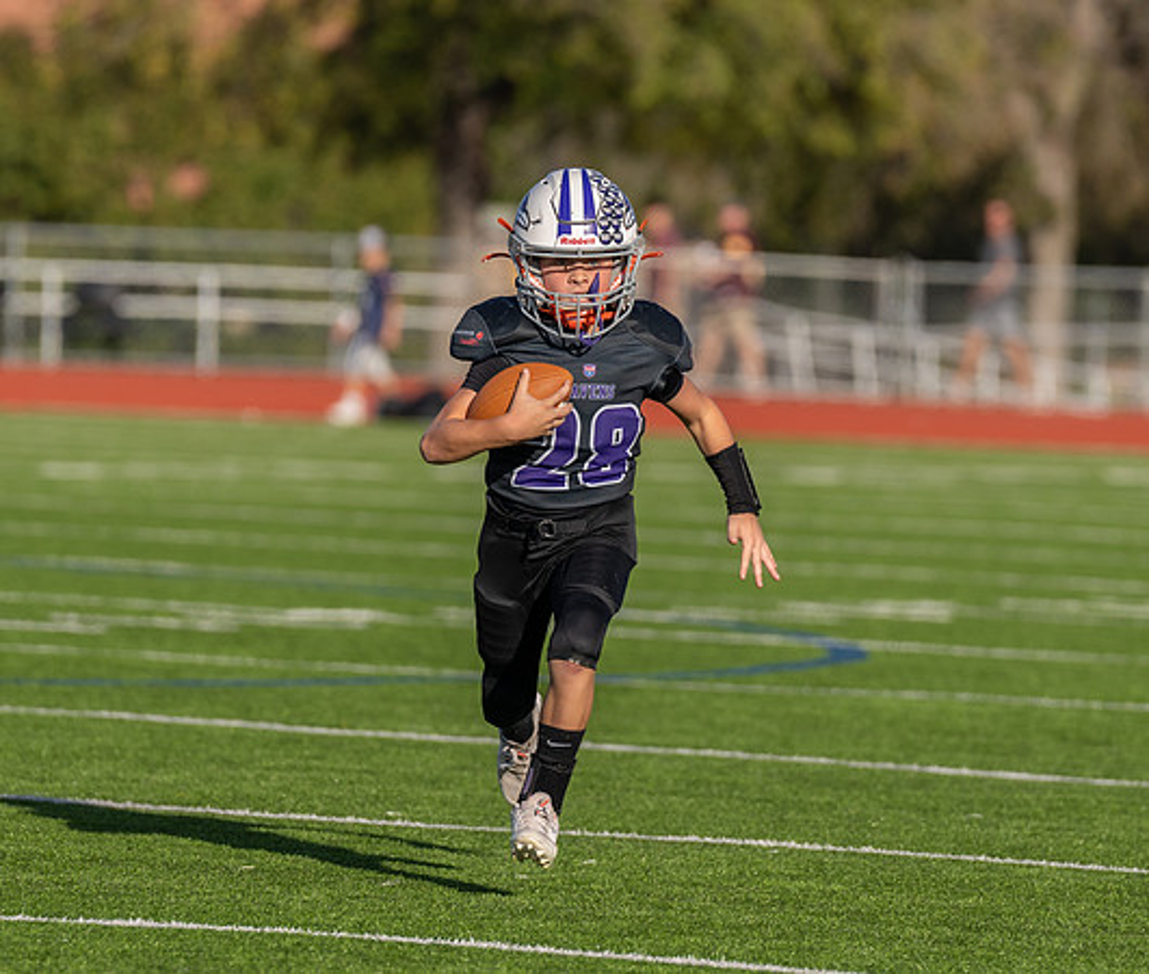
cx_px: 588
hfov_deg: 4.5
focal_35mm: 423
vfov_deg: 3.8
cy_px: 540
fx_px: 14739
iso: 125
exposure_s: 1/1600
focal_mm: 200
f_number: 3.2
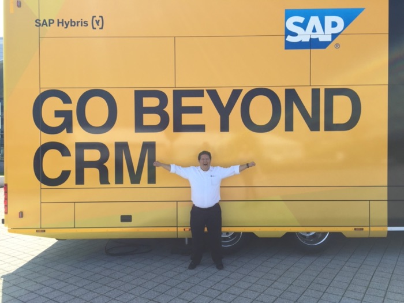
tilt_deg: -1.7
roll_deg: +0.5
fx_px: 338
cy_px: 152
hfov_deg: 61.7
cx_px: 202
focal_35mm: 29
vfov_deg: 48.2
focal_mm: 4.15
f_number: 2.2
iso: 32
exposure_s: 1/1014
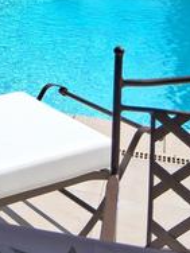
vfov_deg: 20.9
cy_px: -97
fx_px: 607
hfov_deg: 17.5
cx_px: 13
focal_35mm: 83
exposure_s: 1/984
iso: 25
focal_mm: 3.98
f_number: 1.8
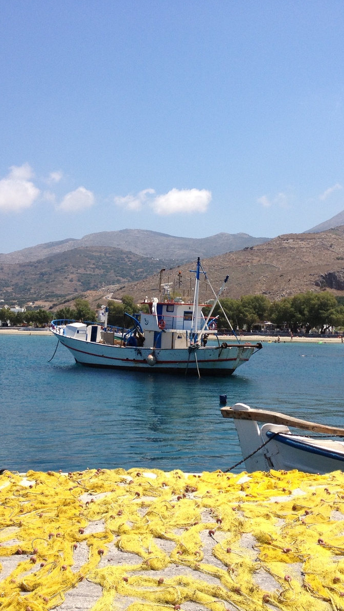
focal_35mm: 51
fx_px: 827
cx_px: 193
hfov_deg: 23.5
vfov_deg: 40.6
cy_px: 305
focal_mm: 4.28
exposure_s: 1/2123
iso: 50
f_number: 2.4
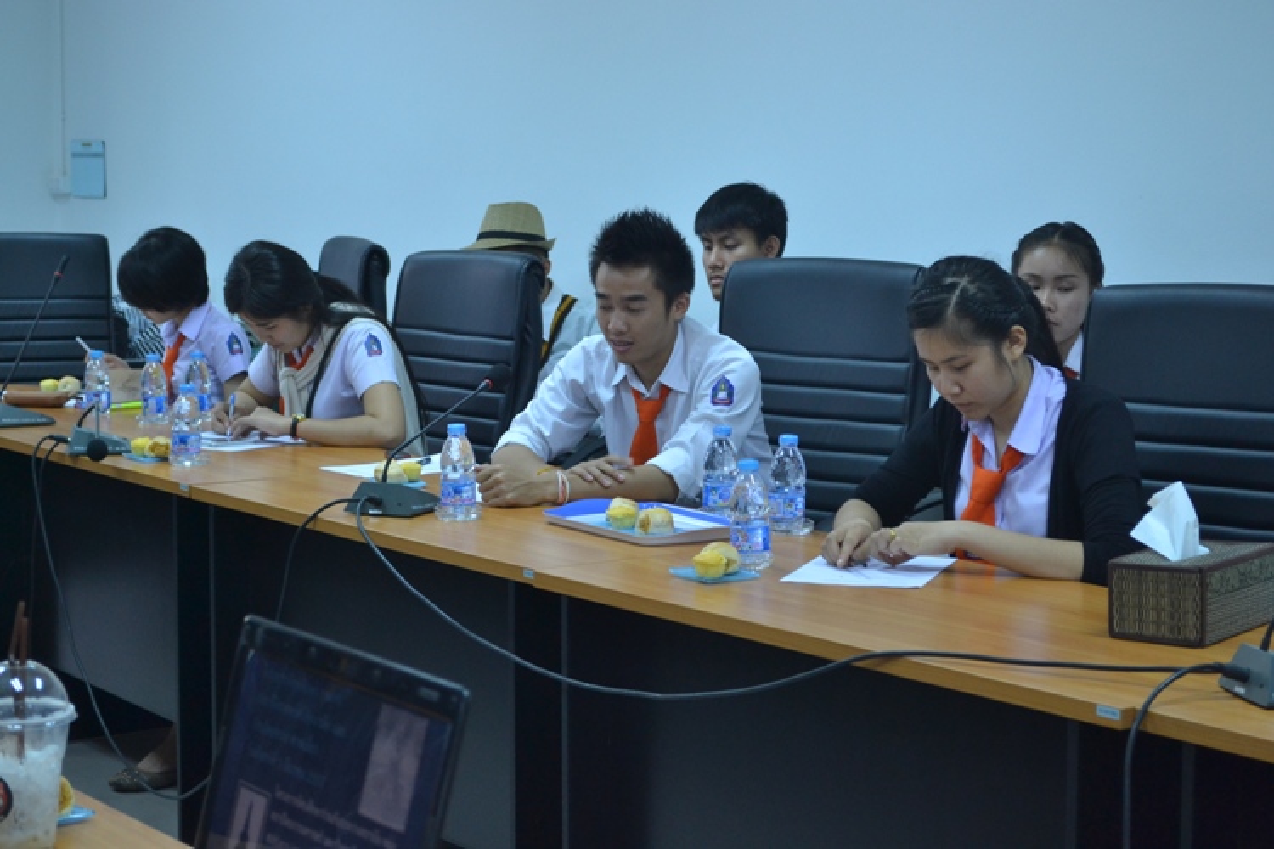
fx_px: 2389
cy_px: 424
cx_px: 637
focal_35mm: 68
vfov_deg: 20.2
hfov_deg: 29.9
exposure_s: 1/30
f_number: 5.3
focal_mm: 45
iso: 800
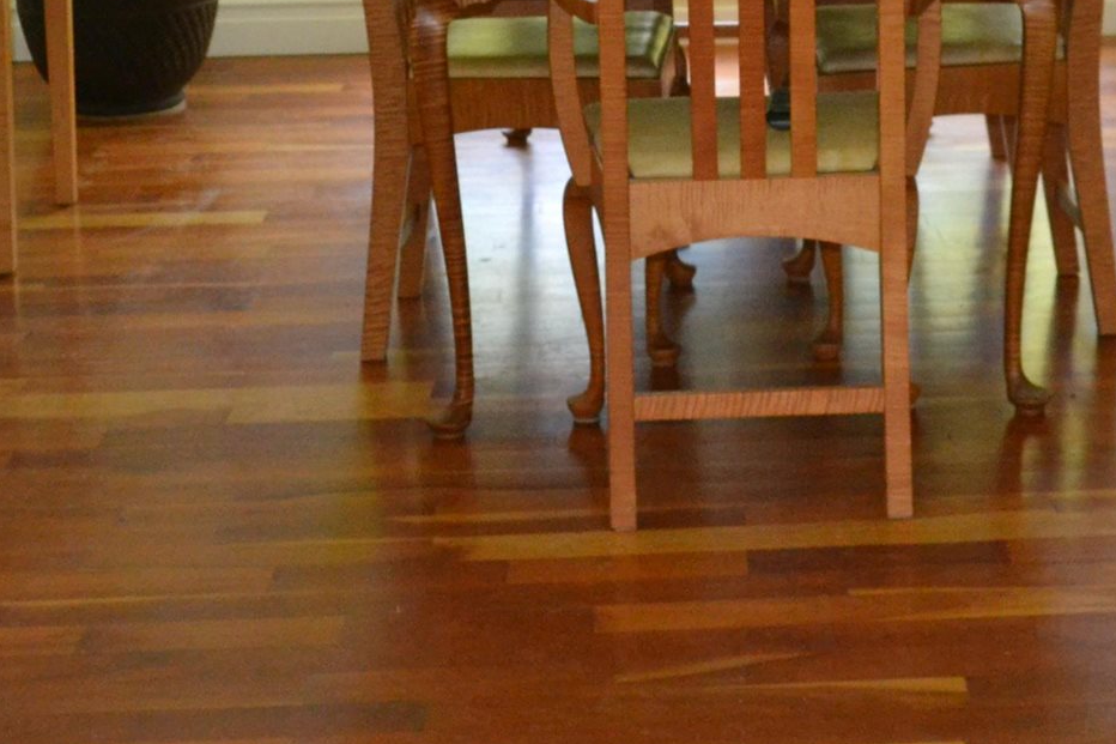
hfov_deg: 22.6
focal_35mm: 89
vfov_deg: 14.8
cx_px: 893
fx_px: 2758
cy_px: -183
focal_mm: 18
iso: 1250
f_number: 3.5
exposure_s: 1/60
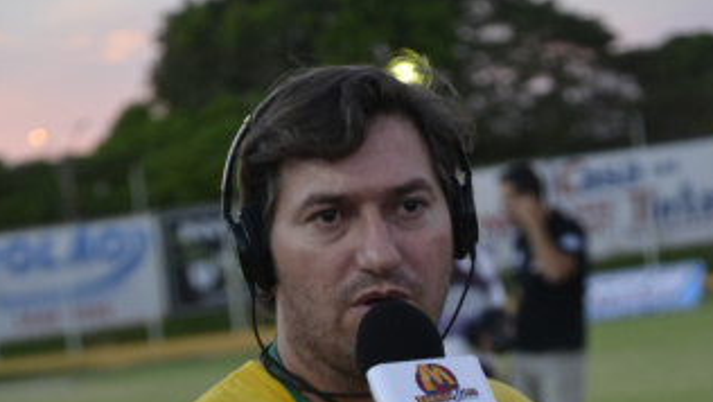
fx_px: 4236
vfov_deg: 5.4
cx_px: 364
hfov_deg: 9.6
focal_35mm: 224
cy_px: 504
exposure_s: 1/125
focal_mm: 90
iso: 1800
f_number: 5.6
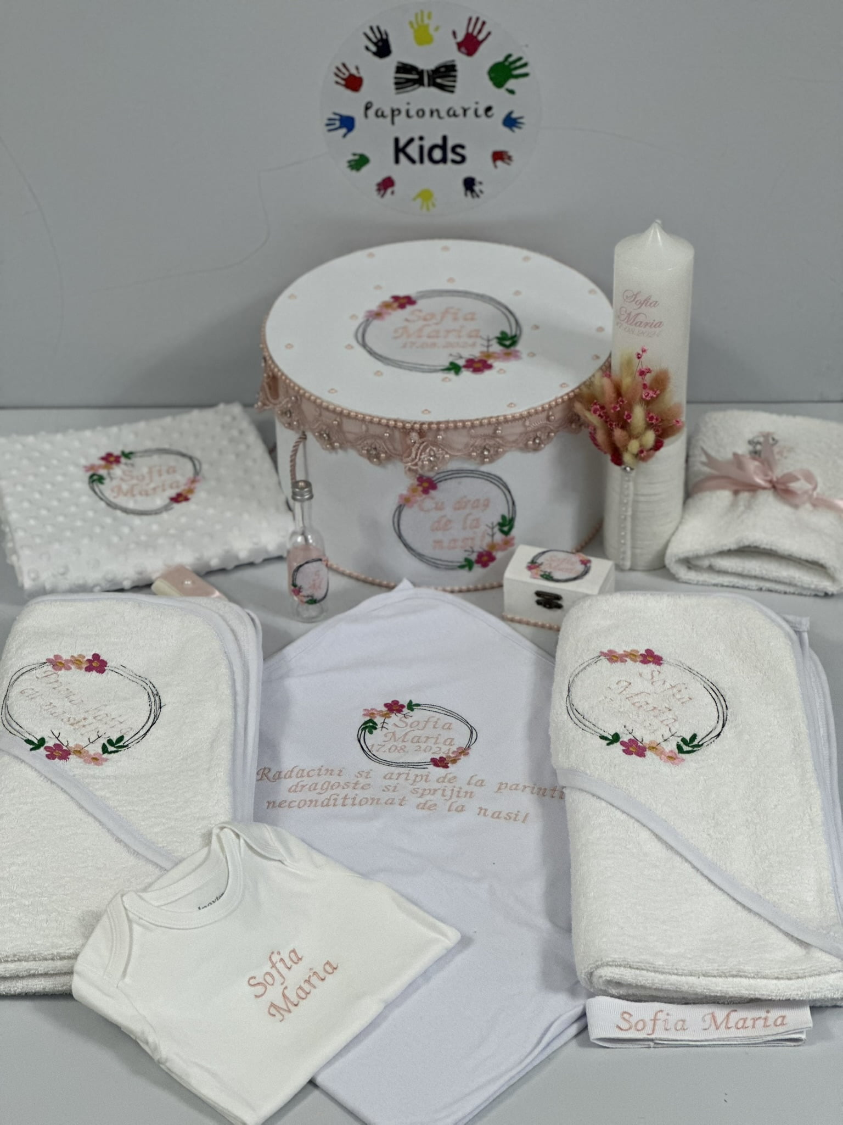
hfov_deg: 19.1
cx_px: 422
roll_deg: +1.0
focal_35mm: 77
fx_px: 2500
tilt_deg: -34.8
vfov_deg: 25.3
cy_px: 562
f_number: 2.8
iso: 200
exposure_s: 1/100
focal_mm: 9
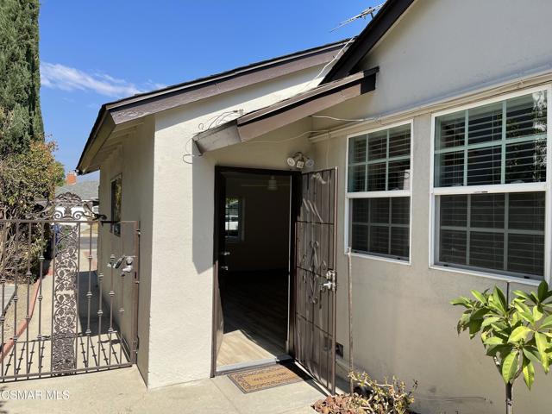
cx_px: 276
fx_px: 415
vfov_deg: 53.1
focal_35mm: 26
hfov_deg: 67.3
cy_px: 207
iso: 32
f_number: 1.6
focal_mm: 5.1
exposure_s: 1/2717
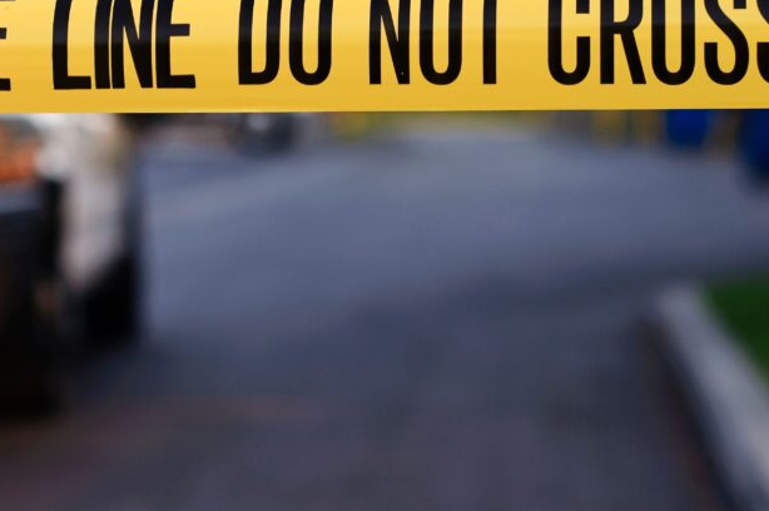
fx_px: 2667
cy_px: 99
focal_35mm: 125
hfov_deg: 16.4
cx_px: 307
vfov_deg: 10.9
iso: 200
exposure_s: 1/320
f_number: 3.2
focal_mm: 50
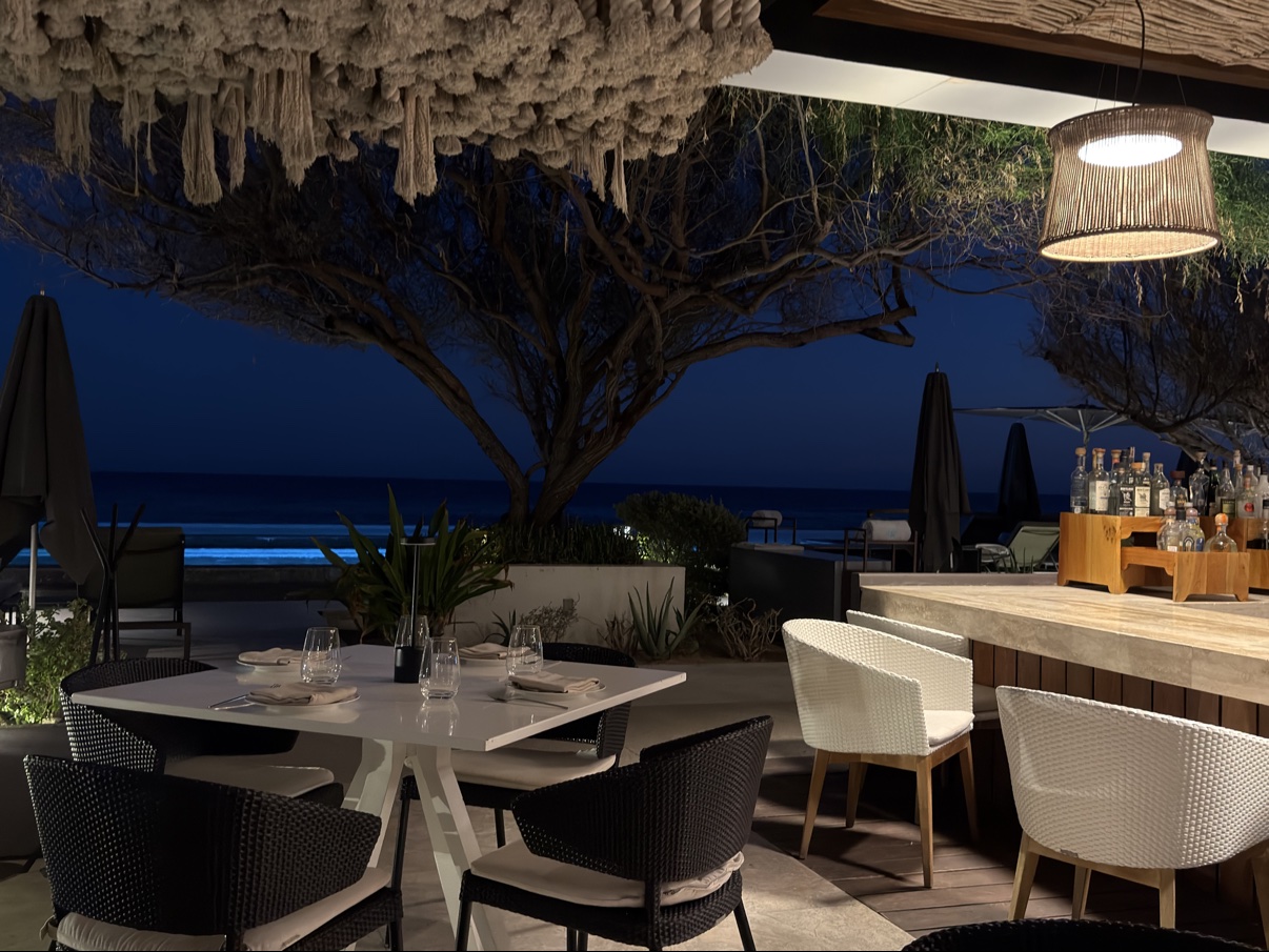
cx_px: 634
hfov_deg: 52.6
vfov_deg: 40.7
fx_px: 1283
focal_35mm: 35
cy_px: 476
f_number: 1.78
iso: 640
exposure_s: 1/20
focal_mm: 6.76
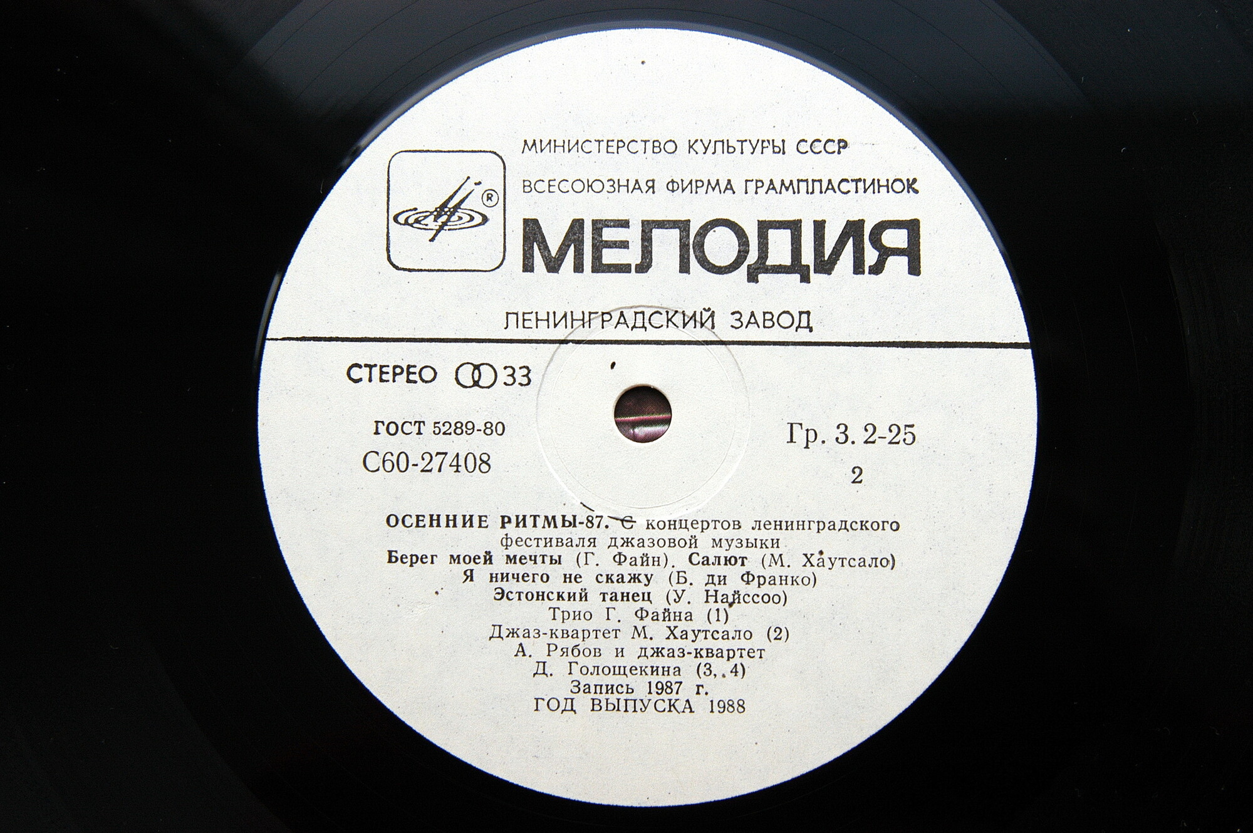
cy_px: 416
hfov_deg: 37.9
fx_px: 1826
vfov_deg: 25.7
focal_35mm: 52
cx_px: 626
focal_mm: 35
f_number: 5.6
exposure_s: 1/125
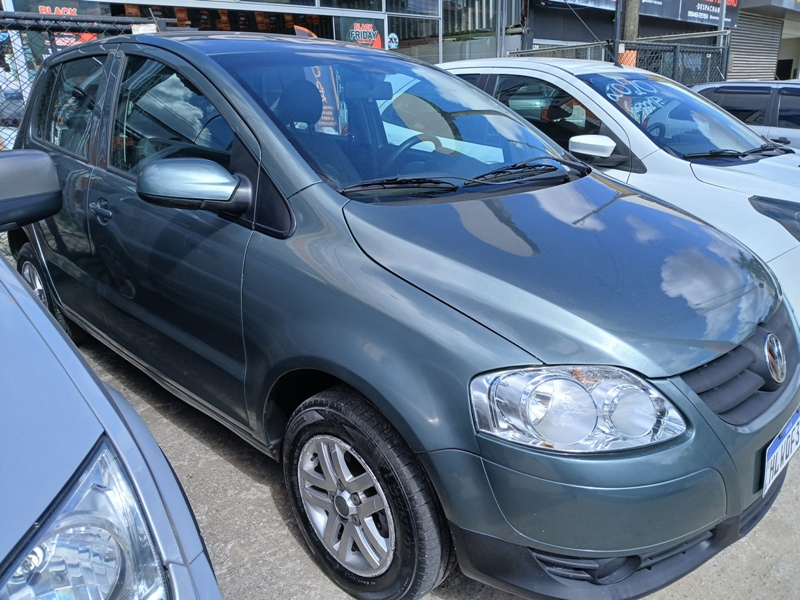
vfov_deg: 53.1
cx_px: 400
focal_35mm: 26
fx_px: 601
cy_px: 300
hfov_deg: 67.3
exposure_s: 1/335
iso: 20
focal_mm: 3.98
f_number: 1.8
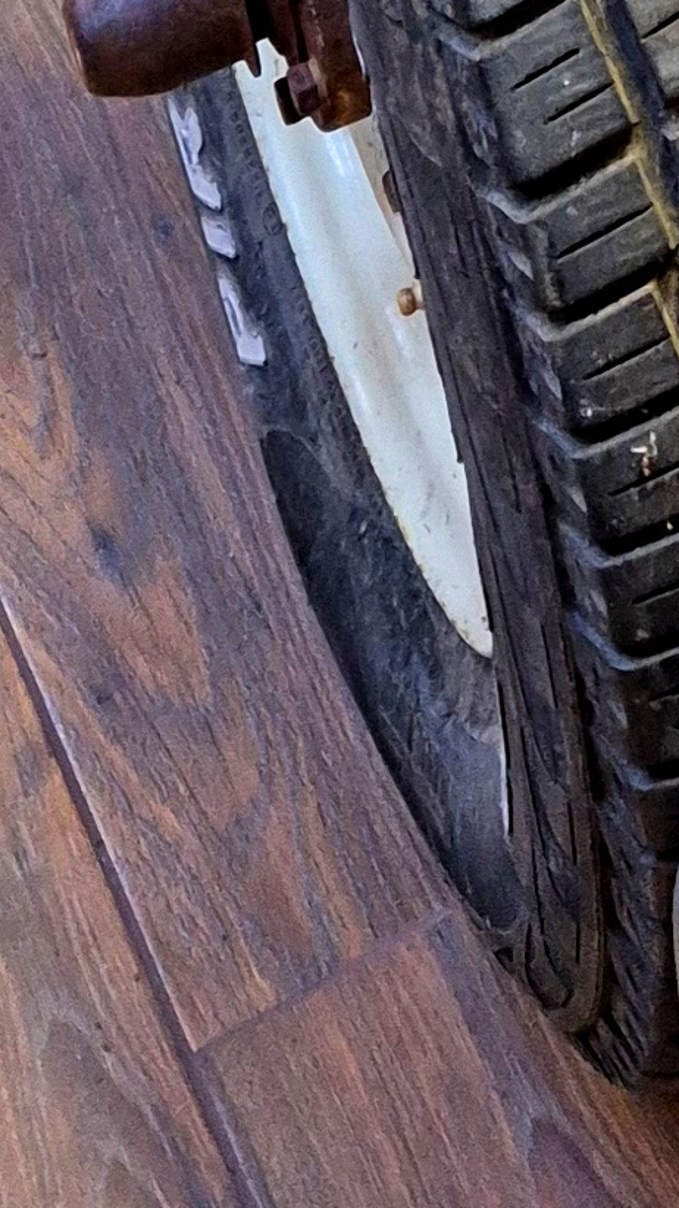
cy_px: -1330
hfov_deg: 9.2
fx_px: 3907
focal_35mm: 122
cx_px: 1487
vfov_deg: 14.2
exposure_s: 1/100
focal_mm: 5.4
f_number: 1.8
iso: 800
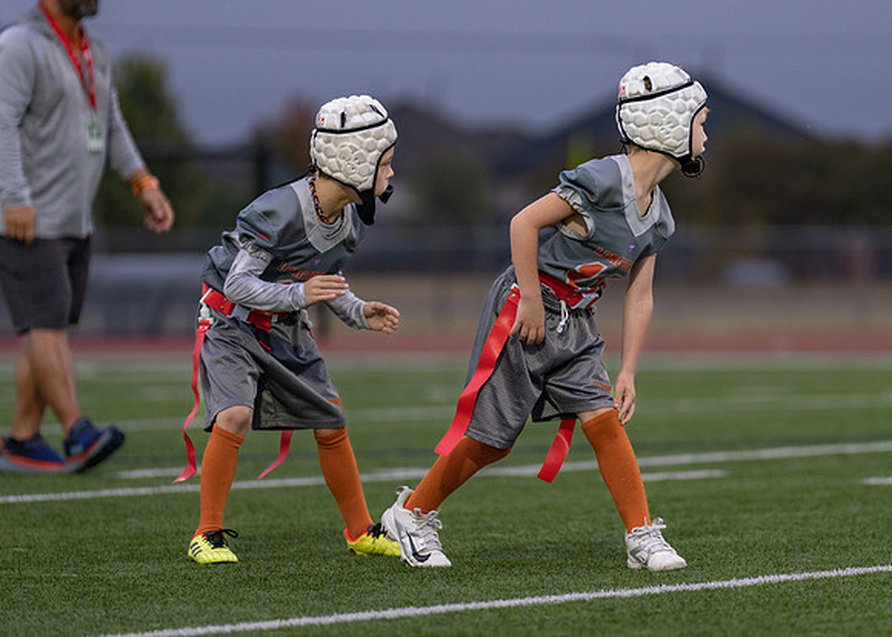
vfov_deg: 5.2
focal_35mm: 279
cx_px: 601
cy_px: 292
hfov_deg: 7.2
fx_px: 7071
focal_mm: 200
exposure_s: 1/1000
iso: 800
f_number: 2.8
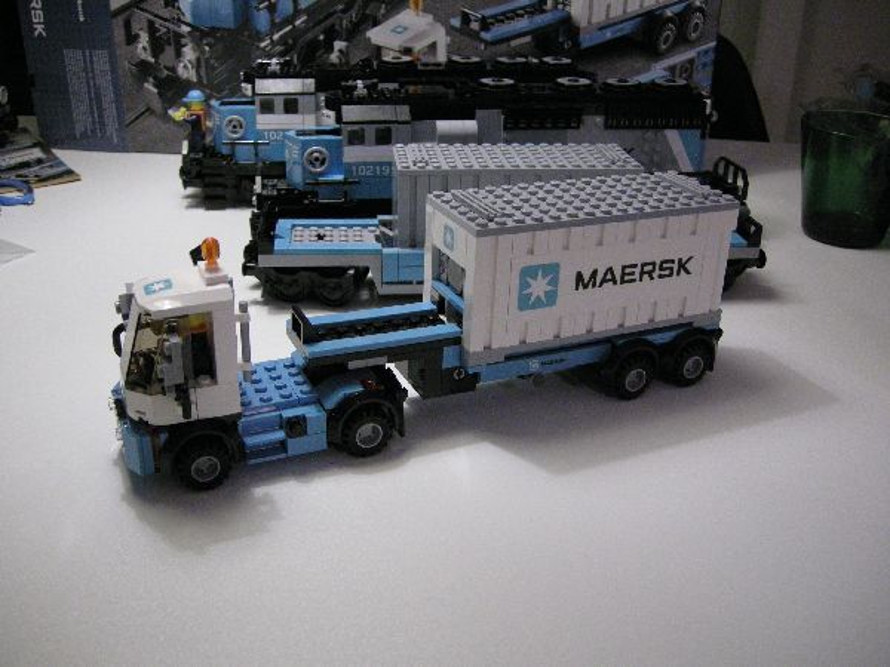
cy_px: 334
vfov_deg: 39.7
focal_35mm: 36
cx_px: 445
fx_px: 926
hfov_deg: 51.4
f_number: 2.7
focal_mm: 7.5
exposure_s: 1/17.3
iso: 400
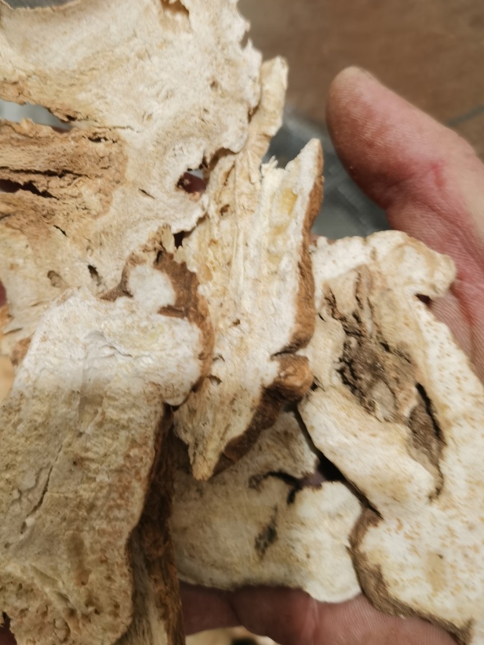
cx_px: 180
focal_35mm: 35
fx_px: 653
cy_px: 239
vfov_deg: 52.0
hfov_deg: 40.4
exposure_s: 1/36
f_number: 1.8
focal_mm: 5.58
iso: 320
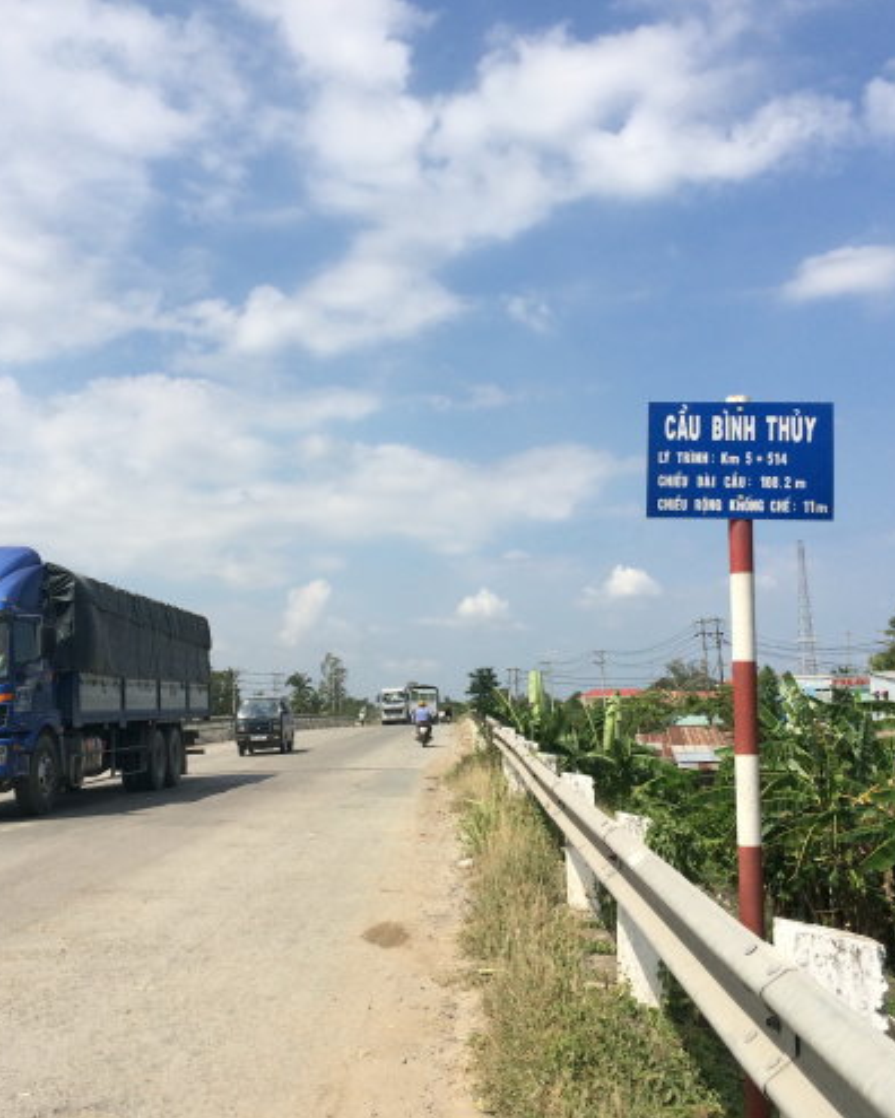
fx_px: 1258
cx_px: 374
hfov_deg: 39.0
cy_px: 560
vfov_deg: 47.9
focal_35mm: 38
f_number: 2.2
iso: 32
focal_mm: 4.15
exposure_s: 1/4115
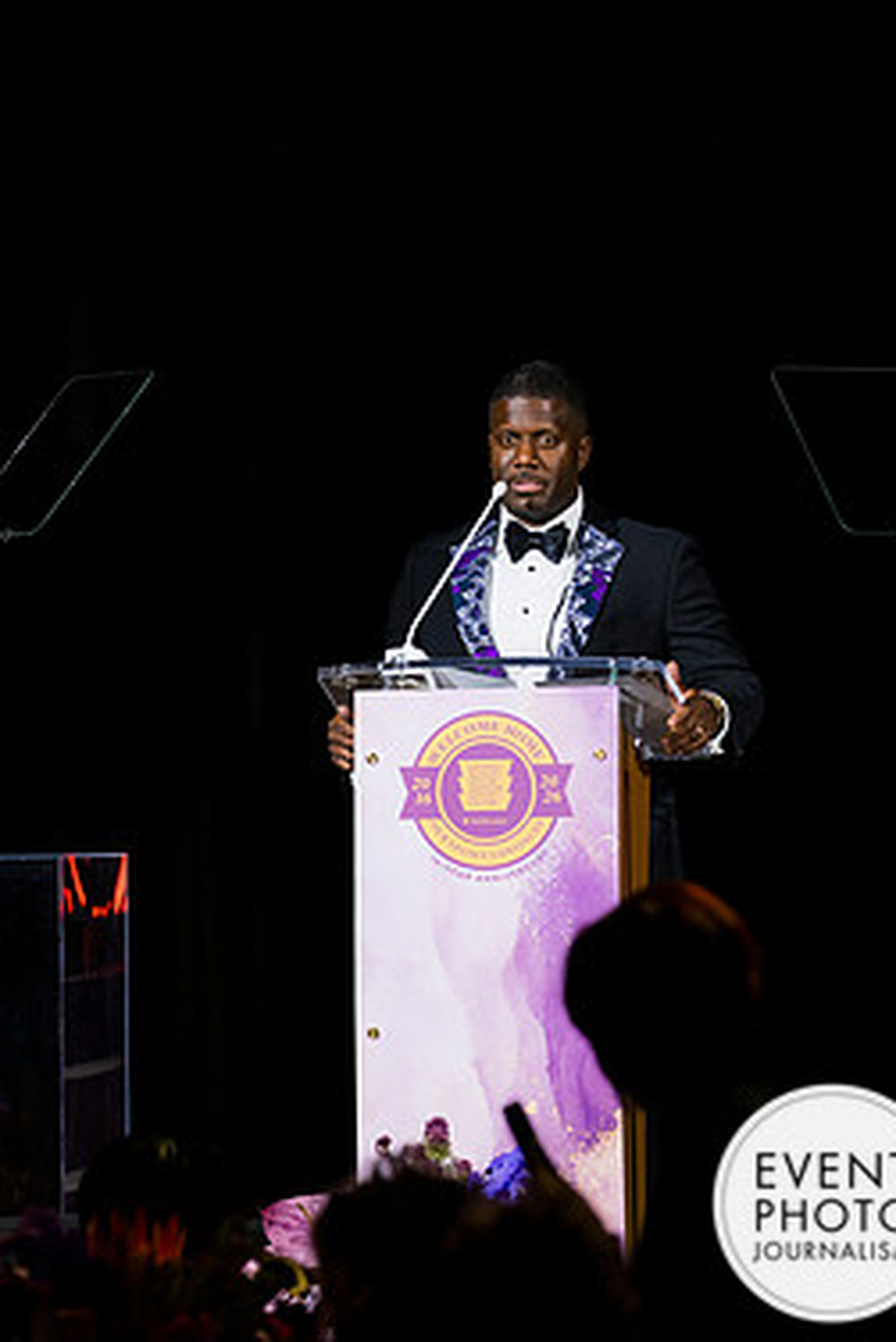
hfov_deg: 5.1
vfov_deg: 7.7
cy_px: 632
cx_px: 532
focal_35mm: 269
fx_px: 10033
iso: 500
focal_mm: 150
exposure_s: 1/200
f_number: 3.5
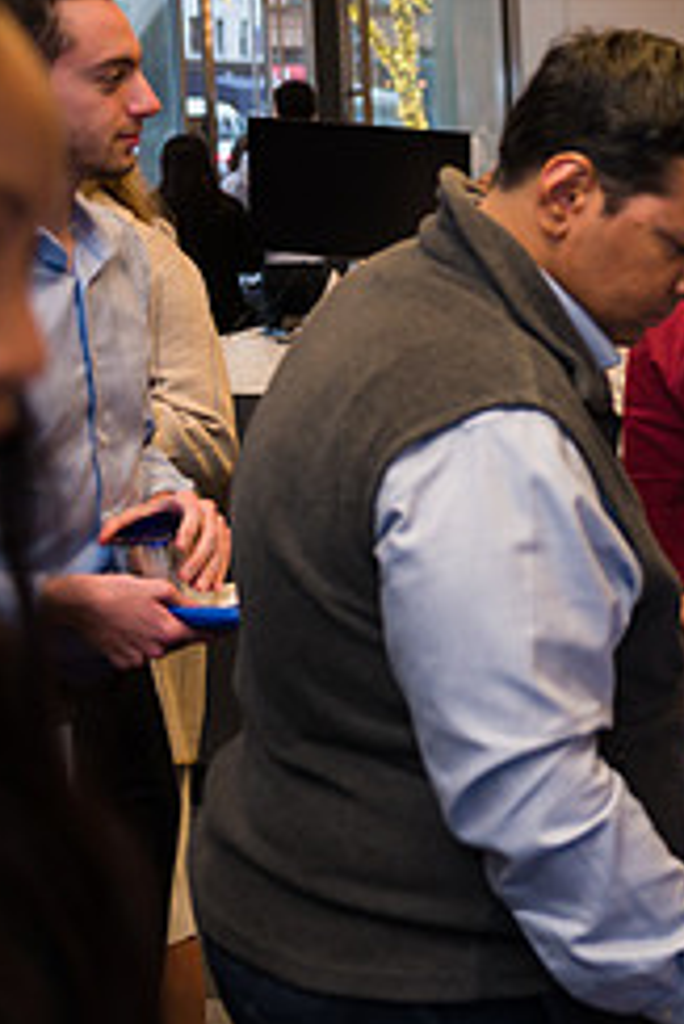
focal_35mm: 83
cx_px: 1150
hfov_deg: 14.8
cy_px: 365
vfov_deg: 24.4
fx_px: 2362
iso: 400
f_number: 3.2
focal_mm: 35
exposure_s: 1/160
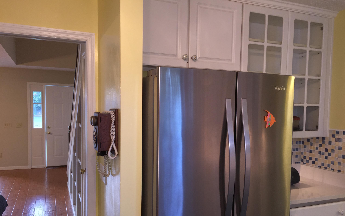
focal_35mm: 31
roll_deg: -1.4
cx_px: 172
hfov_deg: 61.2
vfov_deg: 40.4
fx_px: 291
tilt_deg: -3.7
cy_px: 130
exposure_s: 1/30
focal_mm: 4.15
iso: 32
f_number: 2.2
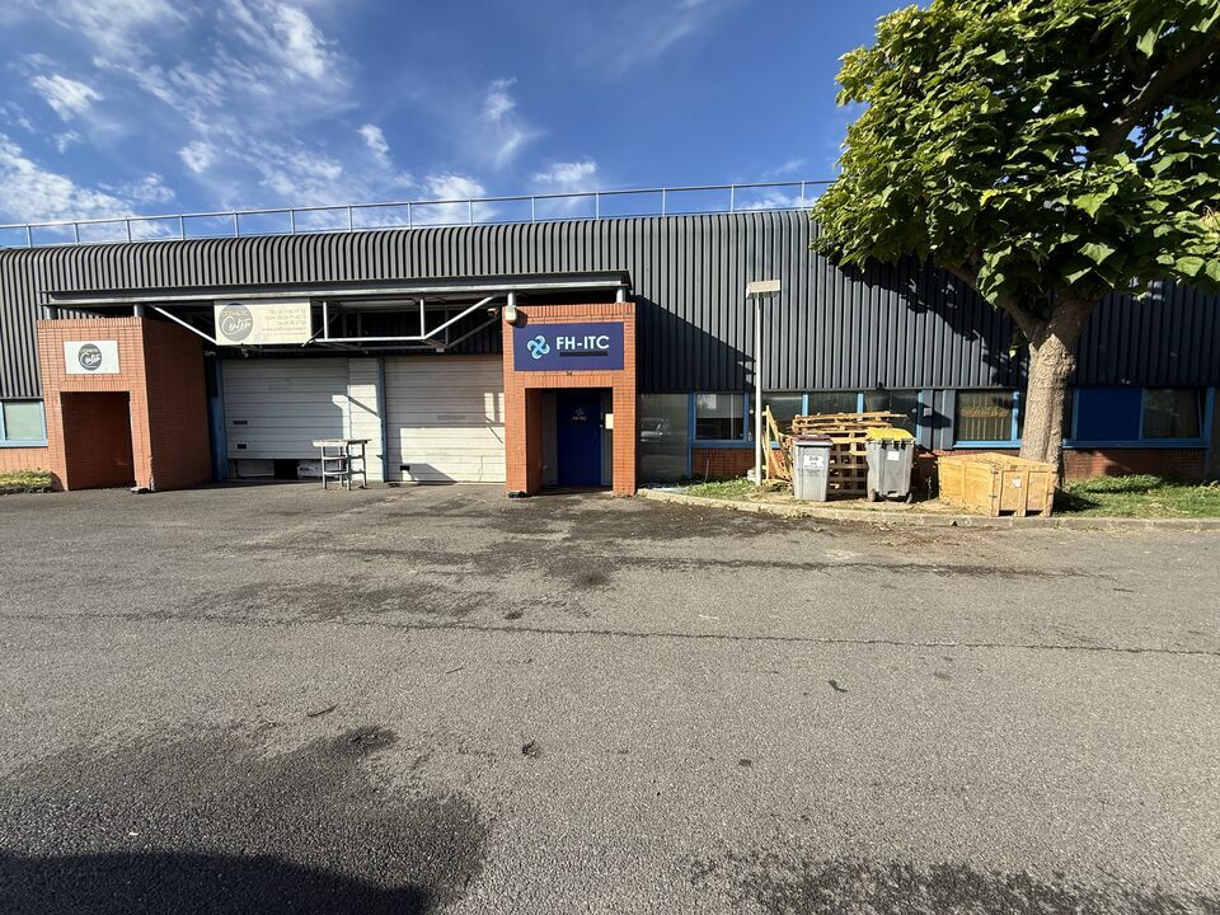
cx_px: 610
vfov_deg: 85.7
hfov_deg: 102.1
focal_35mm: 14
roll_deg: +3.1
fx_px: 493
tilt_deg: -3.5
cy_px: 458
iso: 50
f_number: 2.2
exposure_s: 1/1001
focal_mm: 2.22
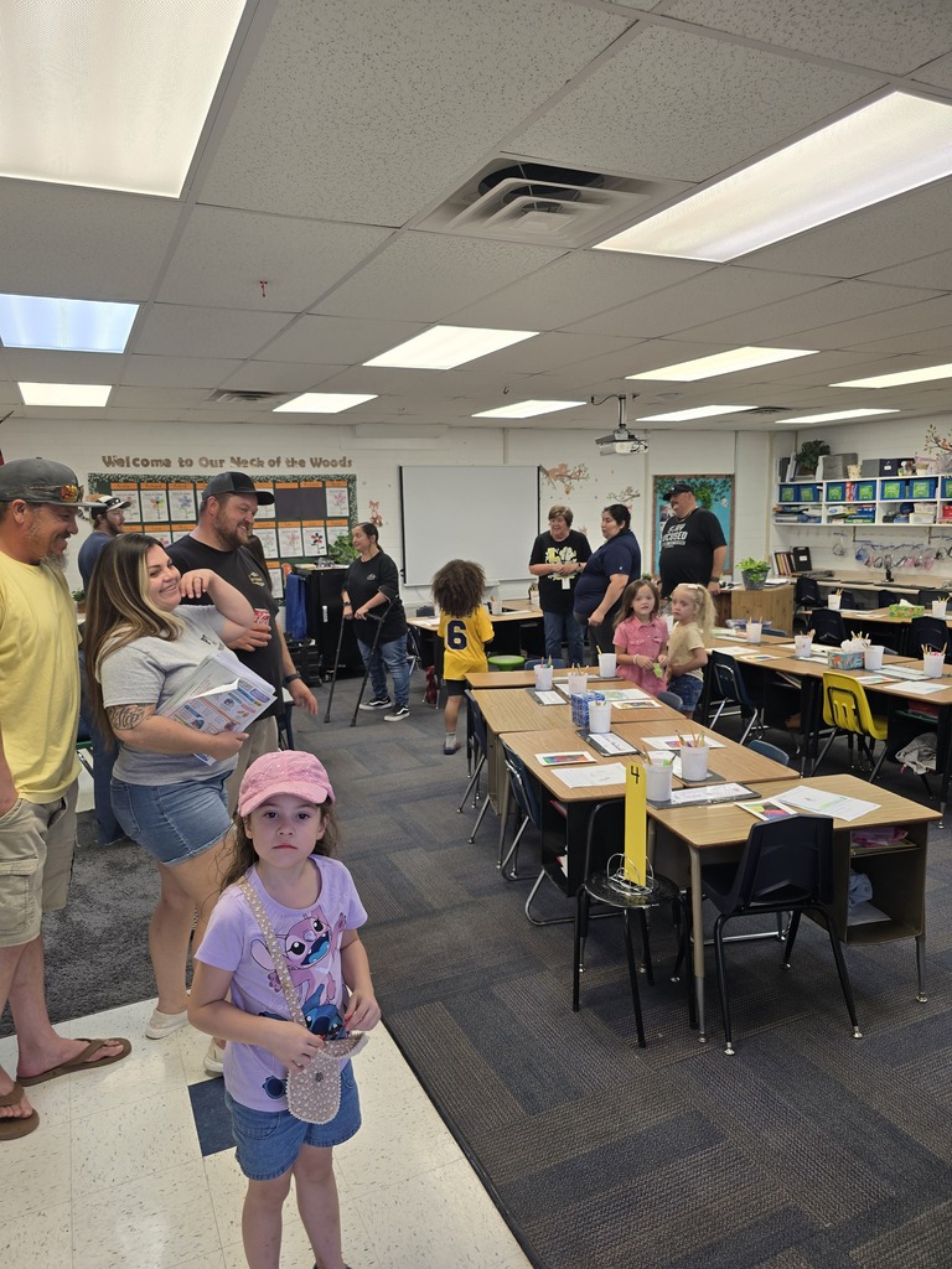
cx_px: 476
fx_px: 843
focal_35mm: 23
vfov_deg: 73.9
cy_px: 634
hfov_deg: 58.9
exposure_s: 1/120
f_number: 1.7
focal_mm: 6.3
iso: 50
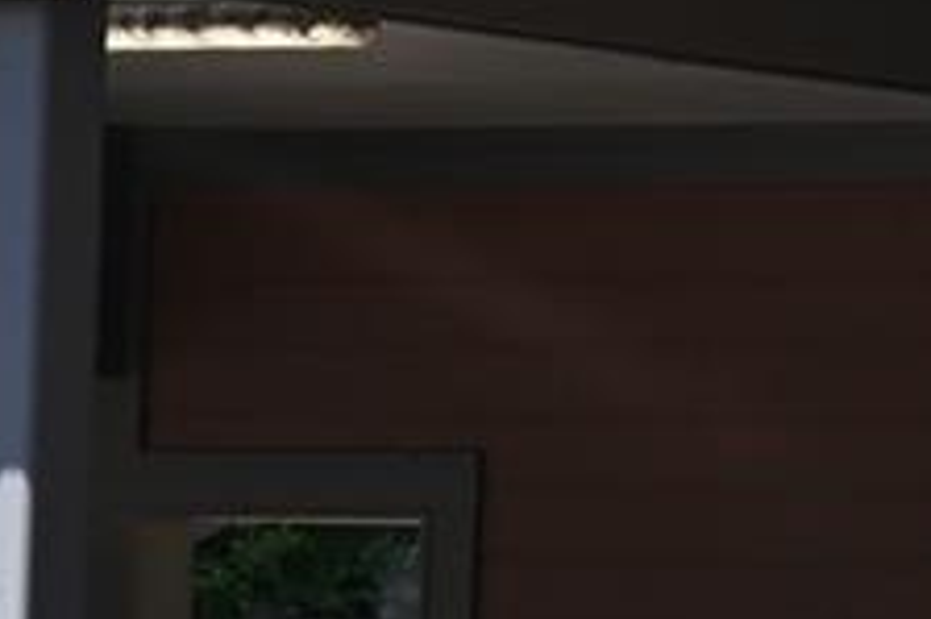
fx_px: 7029
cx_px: 2116
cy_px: 517
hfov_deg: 7.2
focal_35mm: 272
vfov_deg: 5.0
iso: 110
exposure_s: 1/250
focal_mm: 38
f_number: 5.6
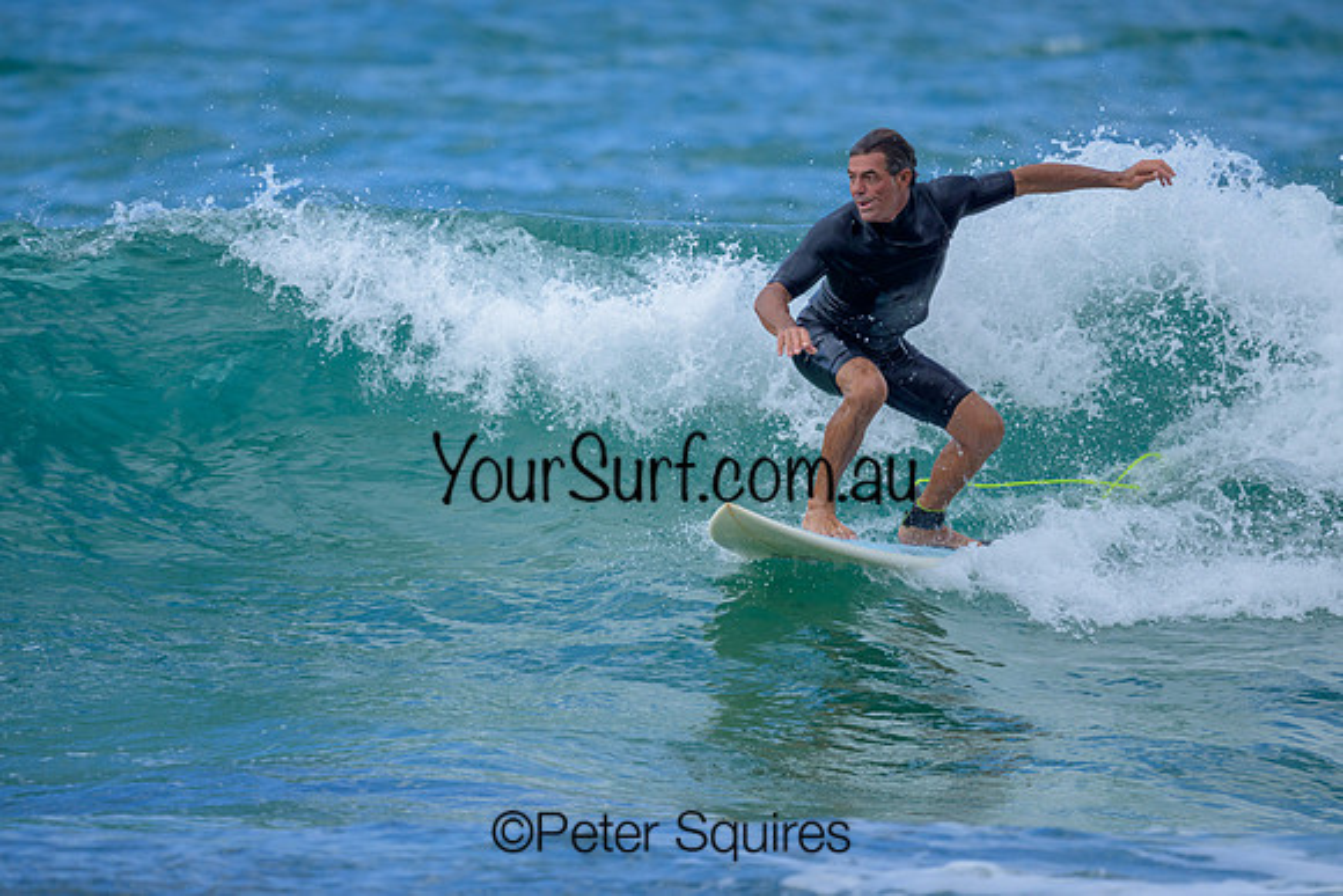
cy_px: 456
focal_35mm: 896
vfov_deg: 1.5
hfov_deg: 2.3
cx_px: 674
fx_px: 33414
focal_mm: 800
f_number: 6.3
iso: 640
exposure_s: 1/2000
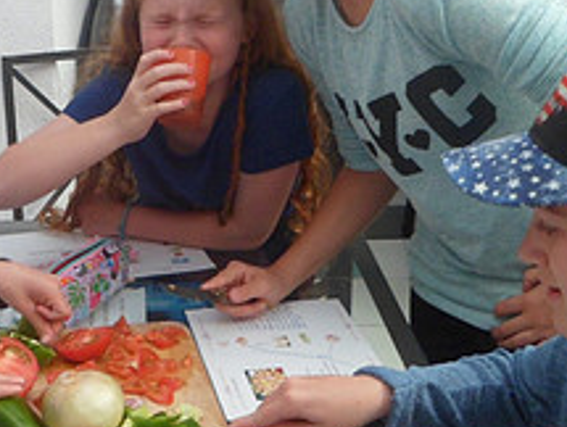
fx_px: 1149
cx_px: 127
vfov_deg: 21.1
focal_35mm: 70
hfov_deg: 27.3
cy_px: 194
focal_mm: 4.9
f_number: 3.3
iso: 200
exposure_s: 1/45
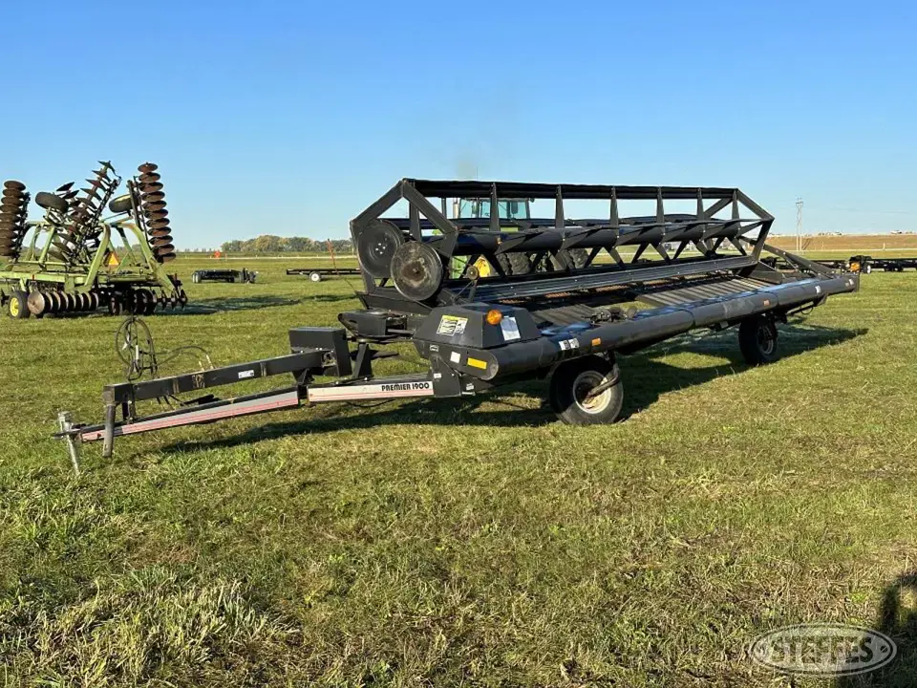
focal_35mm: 48
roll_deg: +0.5
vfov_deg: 30.3
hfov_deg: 39.7
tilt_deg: -2.1
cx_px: 458
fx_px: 1272
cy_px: 344
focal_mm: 6.86
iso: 64
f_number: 1.78
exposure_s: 1/3058
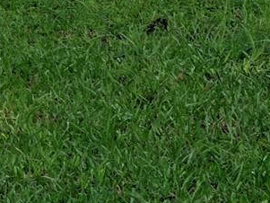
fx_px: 8287
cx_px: -213
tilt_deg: -3.0
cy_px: -319
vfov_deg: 1.4
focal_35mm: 1062
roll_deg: -0.4
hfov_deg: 1.9
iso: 40
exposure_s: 1/204
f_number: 2.8
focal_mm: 16.89
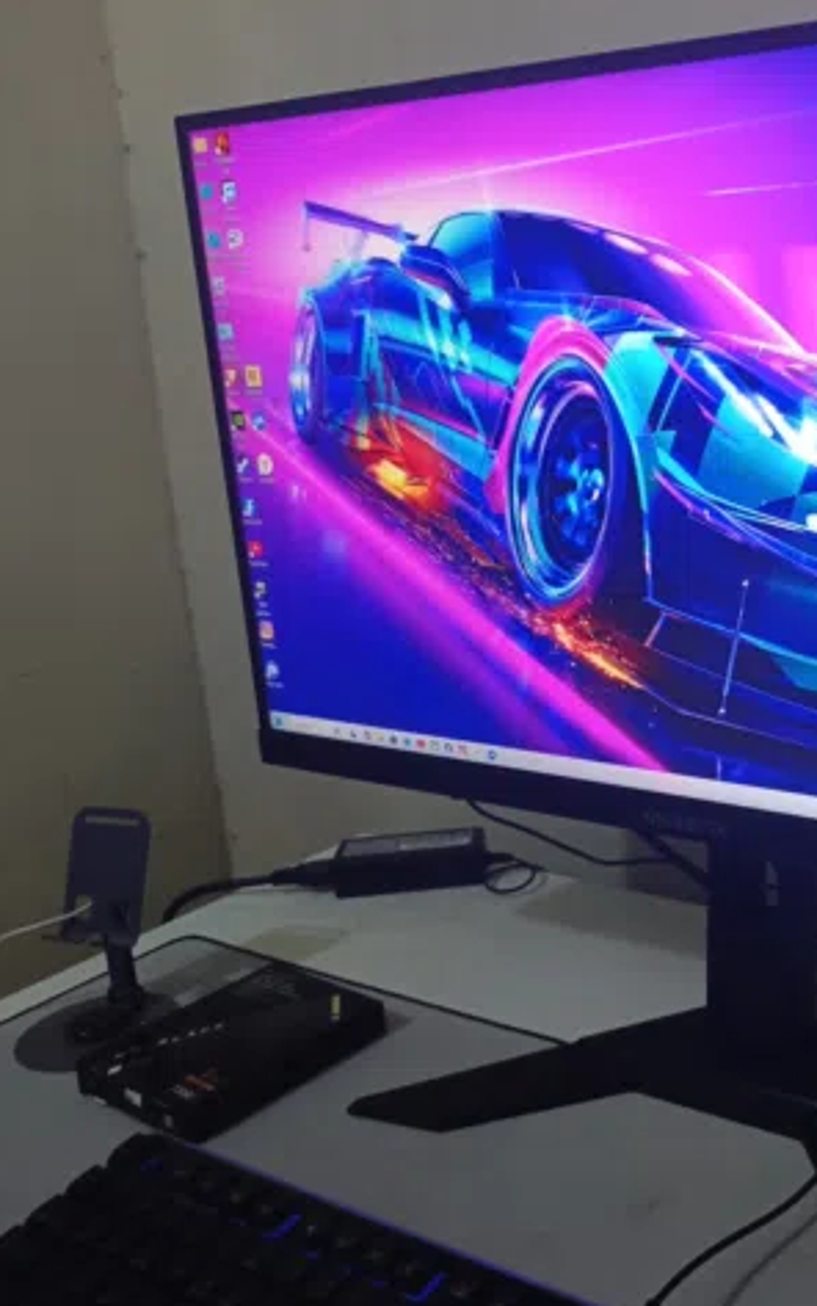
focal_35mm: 33
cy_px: 652
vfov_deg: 58.1
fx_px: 1175
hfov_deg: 34.7
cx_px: 825
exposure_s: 1/85.5
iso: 400
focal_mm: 5.56
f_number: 1.8
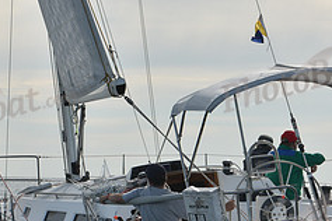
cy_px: 169
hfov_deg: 12.0
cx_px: 150
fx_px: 1577
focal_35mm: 171
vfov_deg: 8.0
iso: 320
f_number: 9
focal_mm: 70
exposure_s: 1/1000
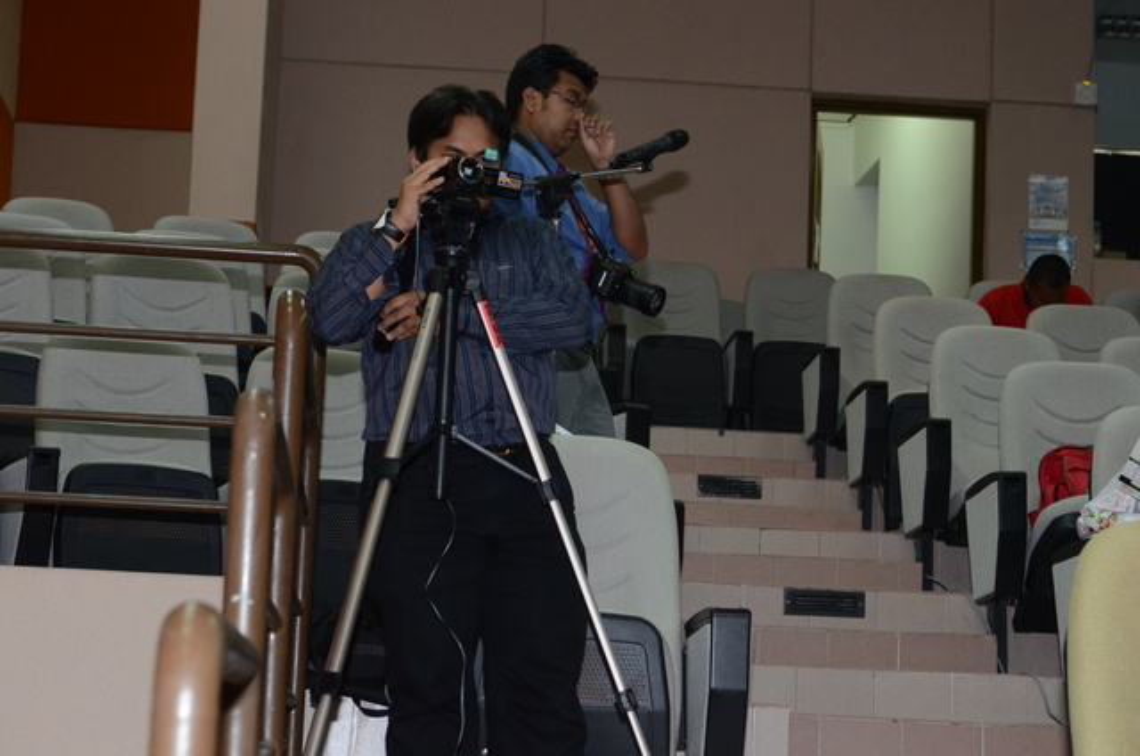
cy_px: 378
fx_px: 2607
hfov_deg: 24.7
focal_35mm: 82
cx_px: 570
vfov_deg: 16.5
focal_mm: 55
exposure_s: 1/80
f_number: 5.6
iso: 1600
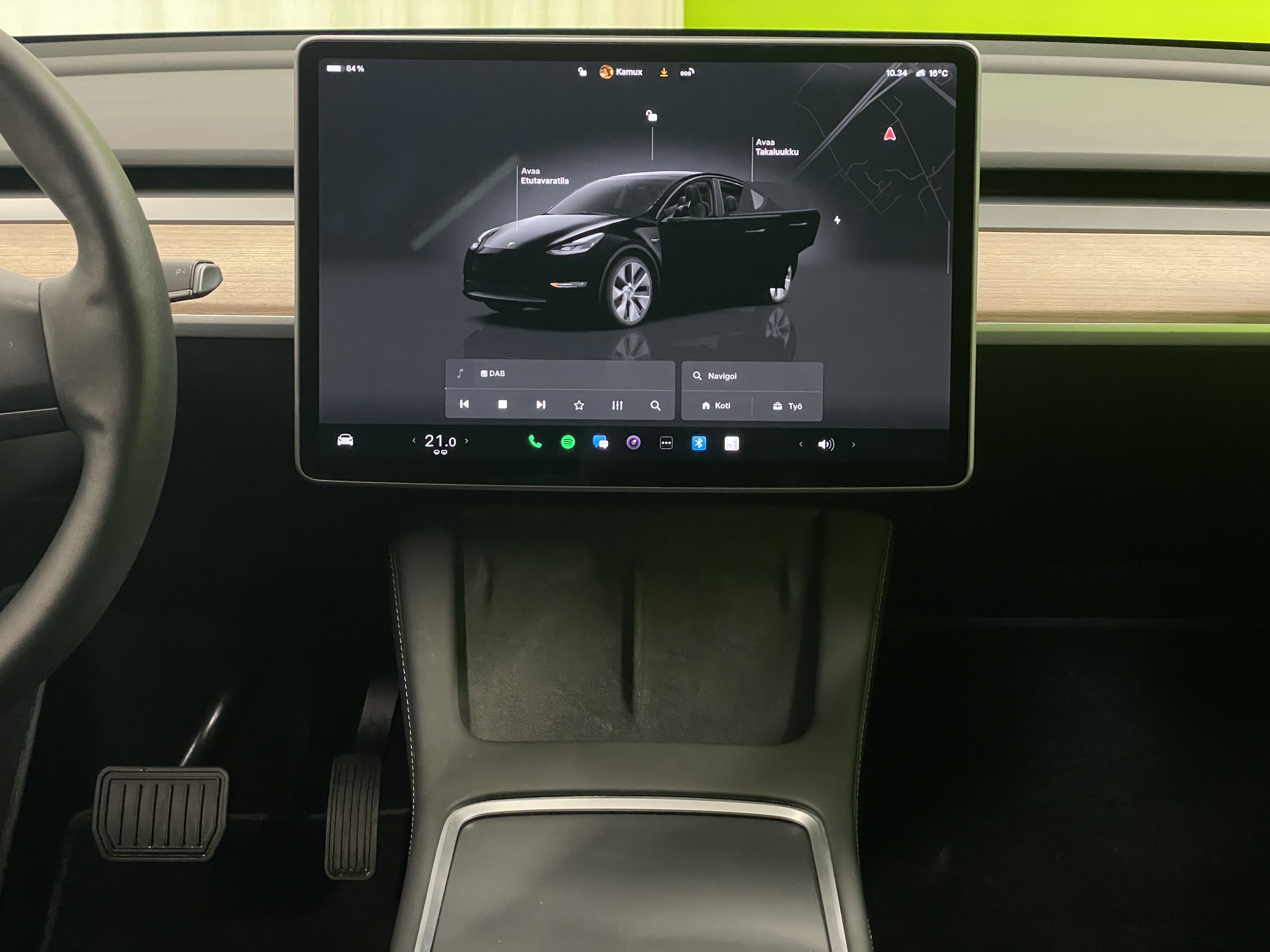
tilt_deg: -17.8
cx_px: 635
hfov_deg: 36.8
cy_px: 476
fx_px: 1908
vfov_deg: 28.0
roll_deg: -0.5
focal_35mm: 52
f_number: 2
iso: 640
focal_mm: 6
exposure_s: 1/50
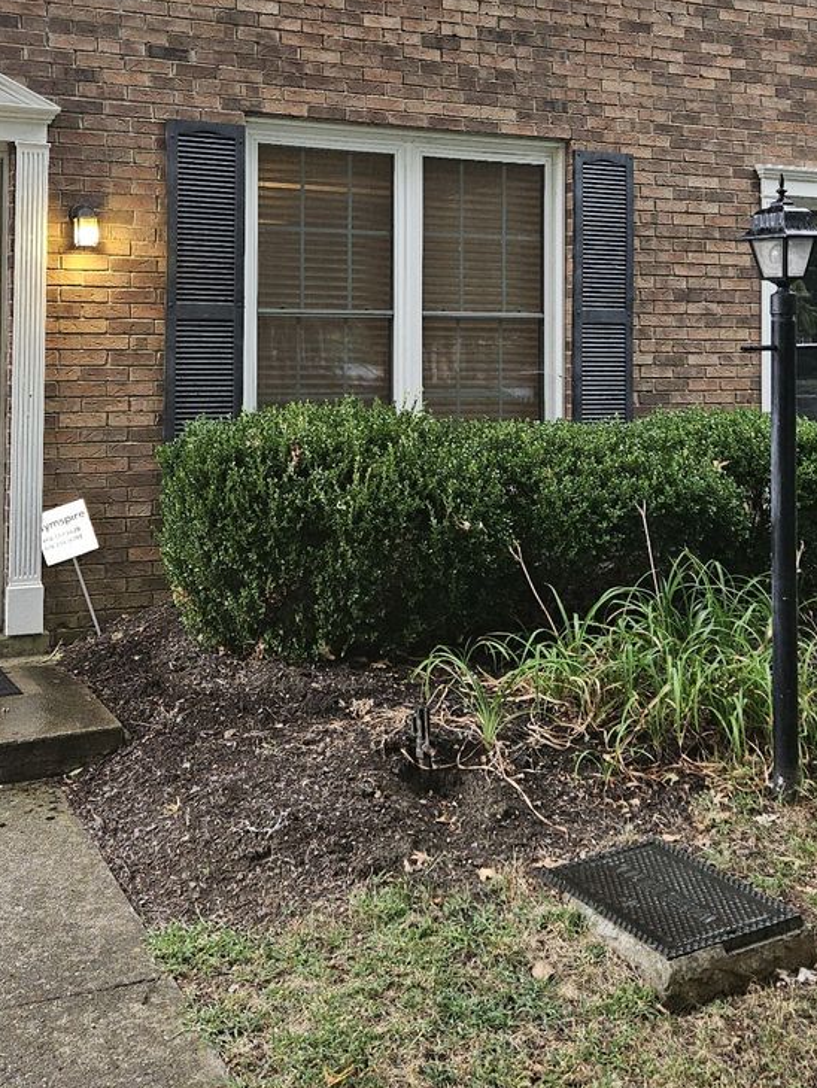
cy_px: 342
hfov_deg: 33.6
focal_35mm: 43
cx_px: 377
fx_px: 1352
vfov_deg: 43.1
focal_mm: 5.4
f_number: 1.8
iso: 100
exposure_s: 1/30
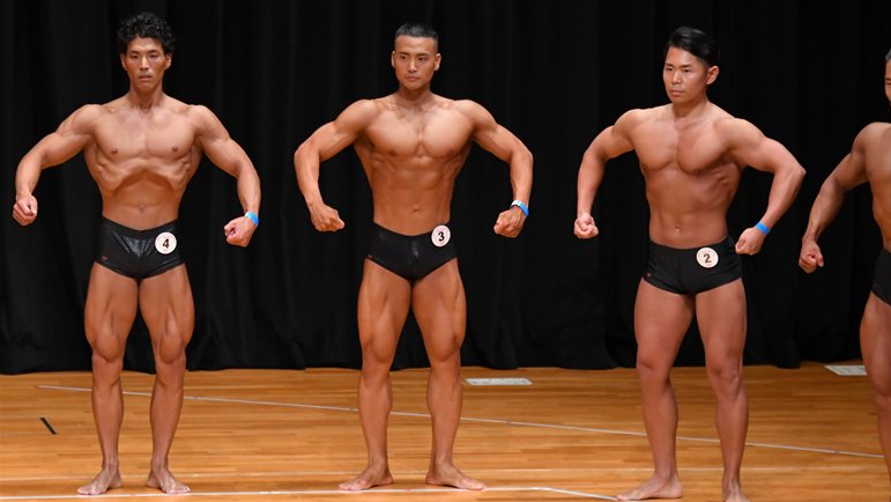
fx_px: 6711
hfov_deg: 7.6
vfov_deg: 4.3
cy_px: 221
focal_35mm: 284
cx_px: 447
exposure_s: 1/400
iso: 4000
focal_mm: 180
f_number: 5.6
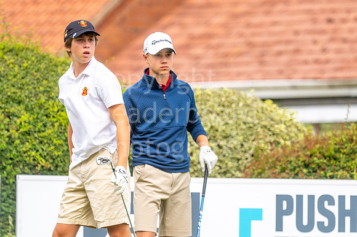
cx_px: 153
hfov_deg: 3.9
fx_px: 5215
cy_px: 116
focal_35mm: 526
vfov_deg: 2.6
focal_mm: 300
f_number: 4
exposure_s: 1/3200
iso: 320
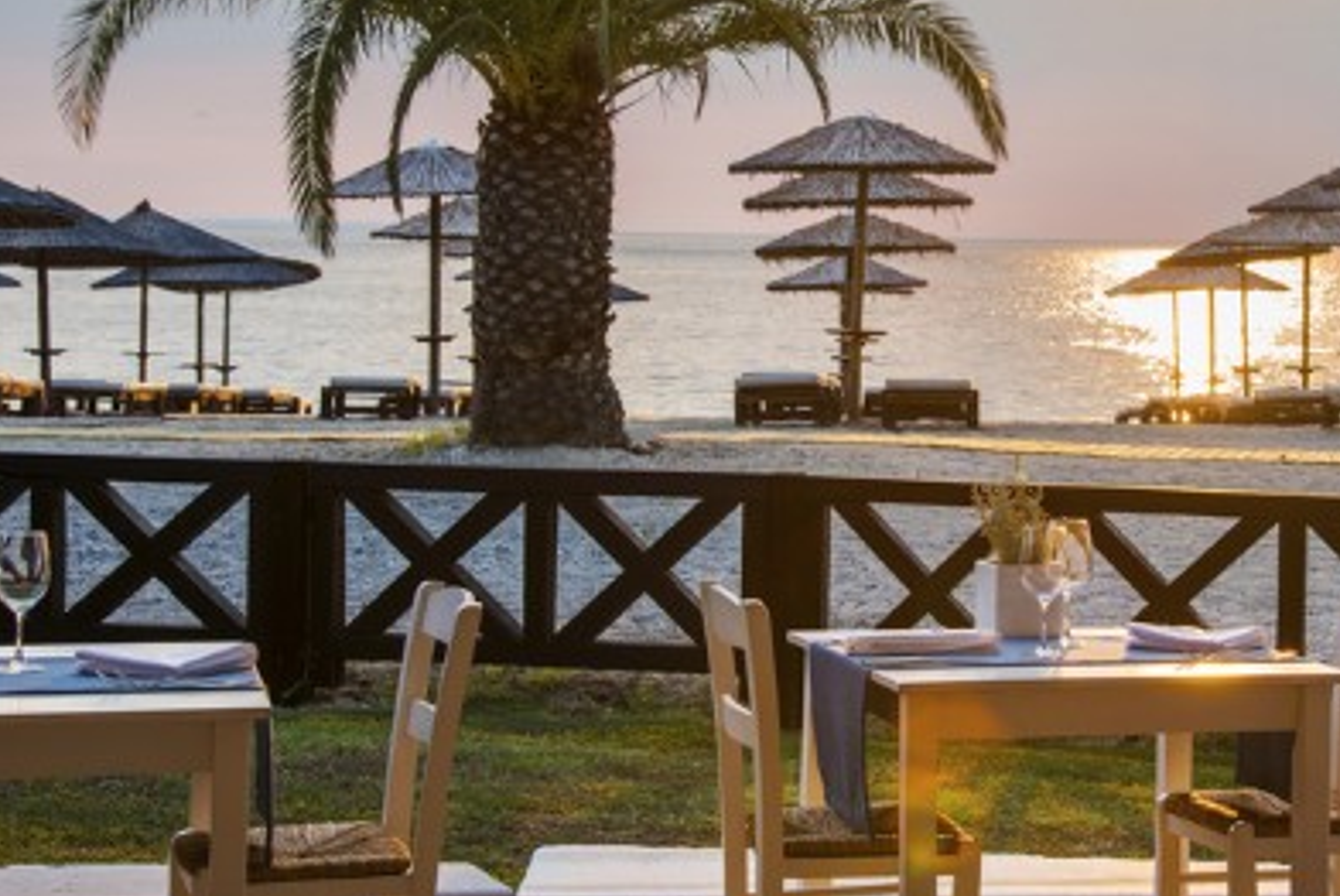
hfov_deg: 22.8
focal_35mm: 88
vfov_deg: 15.5
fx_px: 3278
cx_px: 1061
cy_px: 291
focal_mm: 48
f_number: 6.3
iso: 125
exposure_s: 1/50
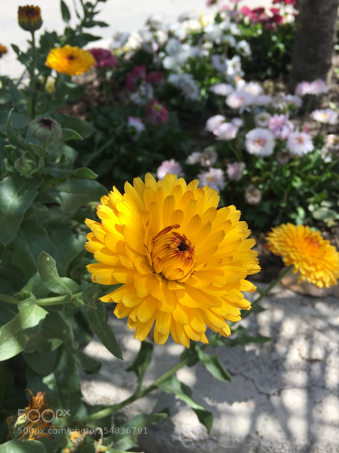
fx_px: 379
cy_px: 226
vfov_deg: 61.7
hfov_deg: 48.2
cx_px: 170
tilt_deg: -37.4
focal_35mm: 29
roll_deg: +9.4
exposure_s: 1/754
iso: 25
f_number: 2.2
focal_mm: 4.15
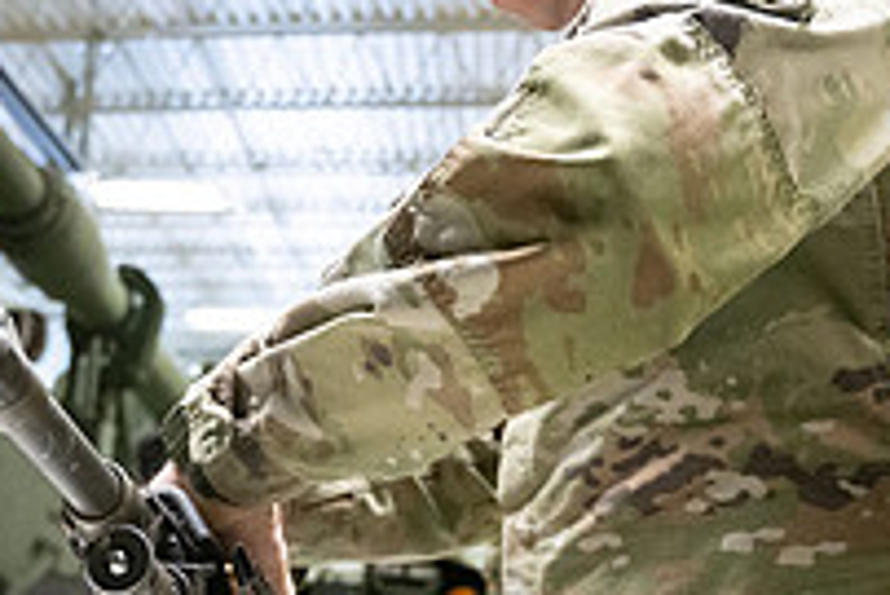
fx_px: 1707
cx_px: 260
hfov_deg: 28.9
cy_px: 425
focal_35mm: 69
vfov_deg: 19.7
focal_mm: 24
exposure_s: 1/250
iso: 3200
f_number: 4
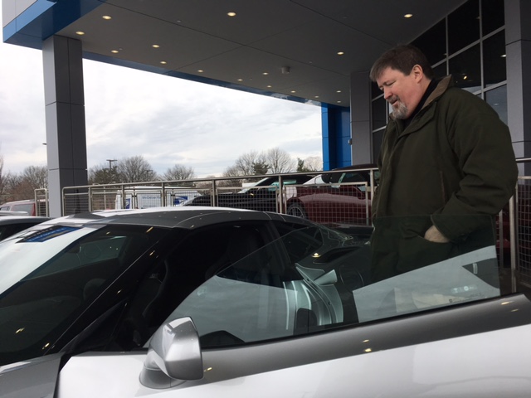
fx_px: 445
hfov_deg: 61.7
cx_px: 266
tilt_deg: +0.2
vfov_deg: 48.2
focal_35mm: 29
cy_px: 199
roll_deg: +1.1
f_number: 2.2
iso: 25
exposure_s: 1/793
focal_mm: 4.15
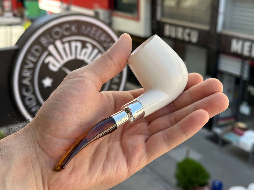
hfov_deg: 39.7
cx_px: 127
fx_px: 352
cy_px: 95
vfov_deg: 30.3
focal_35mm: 48
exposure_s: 1/538
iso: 64
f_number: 1.78
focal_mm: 6.86
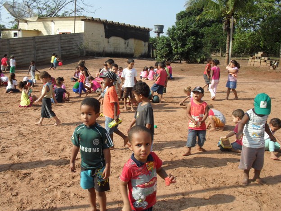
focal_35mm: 36
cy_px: 107
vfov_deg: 39.7
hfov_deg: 51.3
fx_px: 292
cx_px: 137
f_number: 8.4
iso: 100
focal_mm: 6.3
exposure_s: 1/125
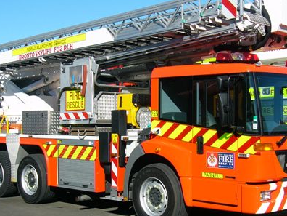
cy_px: 116
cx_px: 152
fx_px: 522
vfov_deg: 23.3
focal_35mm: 63
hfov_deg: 30.7
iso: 50
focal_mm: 6.5
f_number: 8.3
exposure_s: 1/125
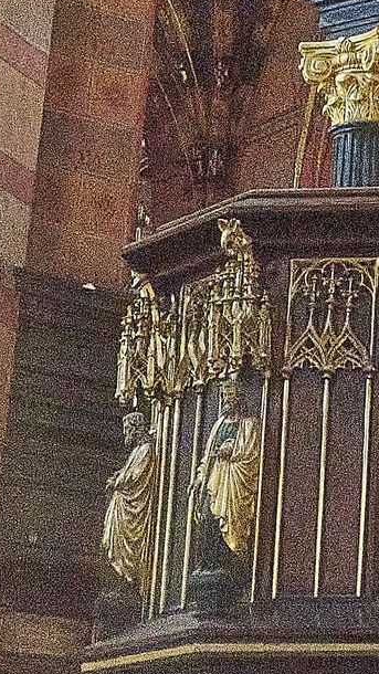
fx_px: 2395
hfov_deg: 8.9
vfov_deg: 15.1
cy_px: -266
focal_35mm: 134
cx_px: 497
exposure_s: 1/80
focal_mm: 26
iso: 51200
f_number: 10
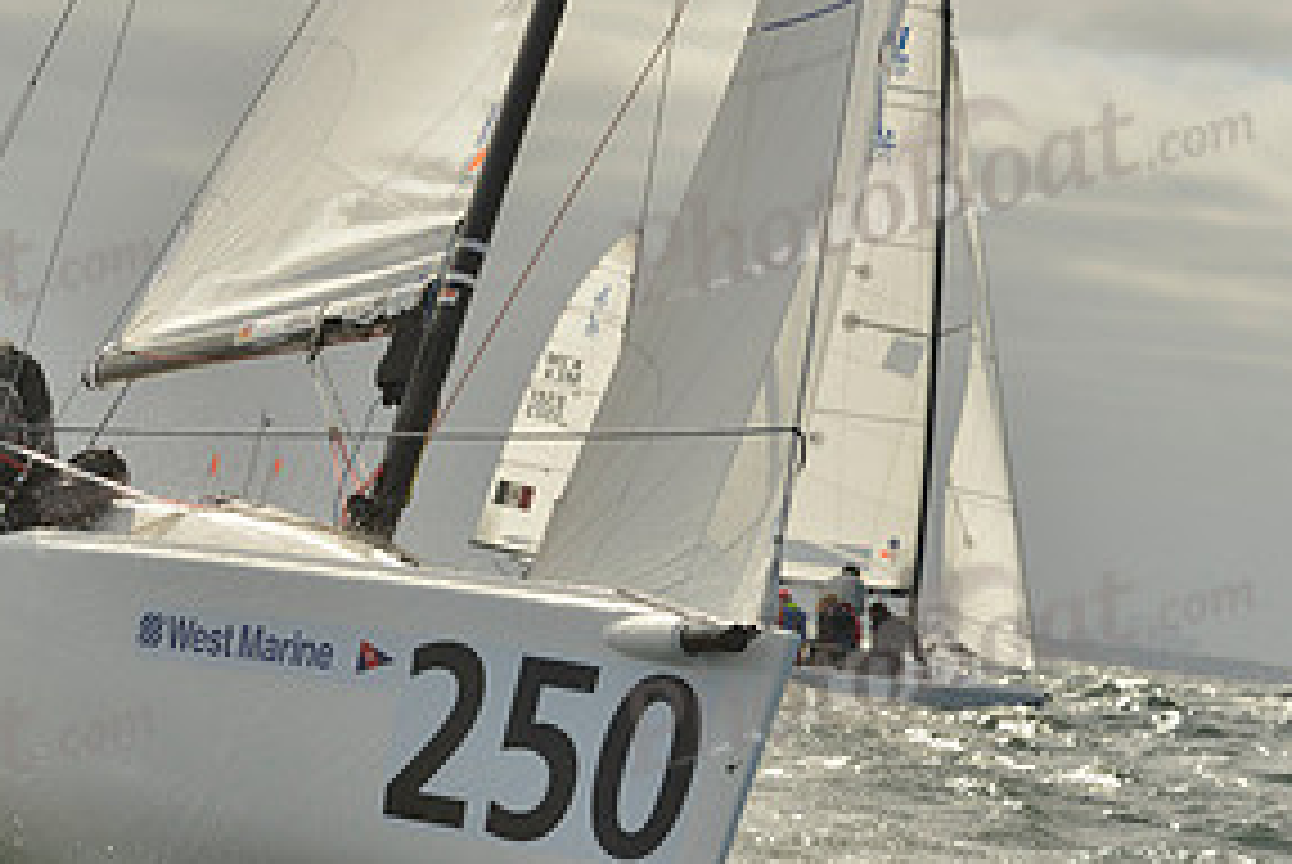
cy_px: 488
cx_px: 392
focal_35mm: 198
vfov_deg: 7.0
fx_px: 7113
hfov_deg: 10.4
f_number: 10
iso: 400
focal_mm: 98
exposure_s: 1/2000
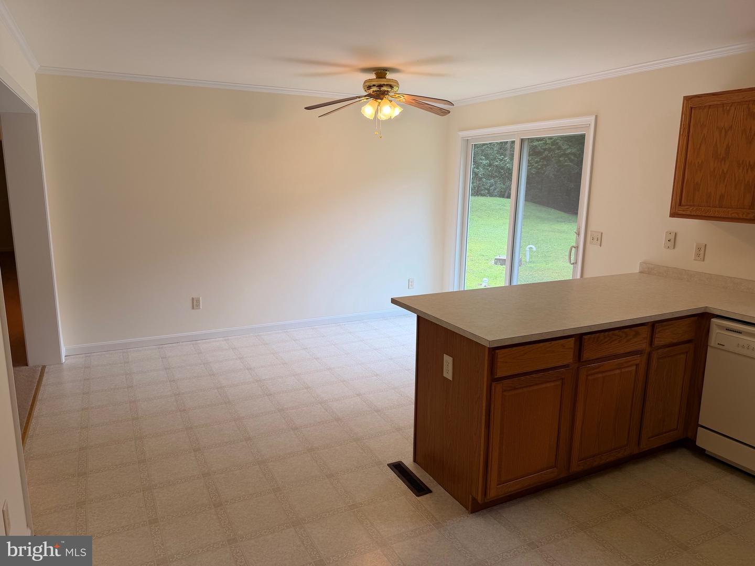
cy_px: 283
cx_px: 378
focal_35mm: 24
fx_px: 523
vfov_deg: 56.8
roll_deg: -0.4
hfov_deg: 71.6
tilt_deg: -11.4
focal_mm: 6.76
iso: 50
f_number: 1.78
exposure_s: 1/136
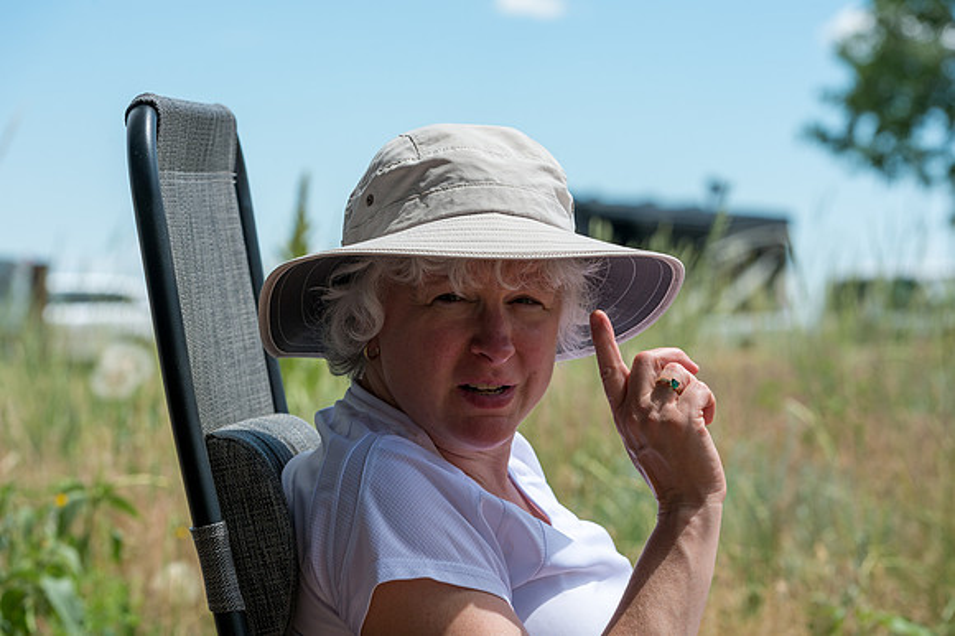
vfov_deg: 10.5
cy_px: 318
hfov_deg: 15.8
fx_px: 3447
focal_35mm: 130
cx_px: 478
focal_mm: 130
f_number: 8
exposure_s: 1/400
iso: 100
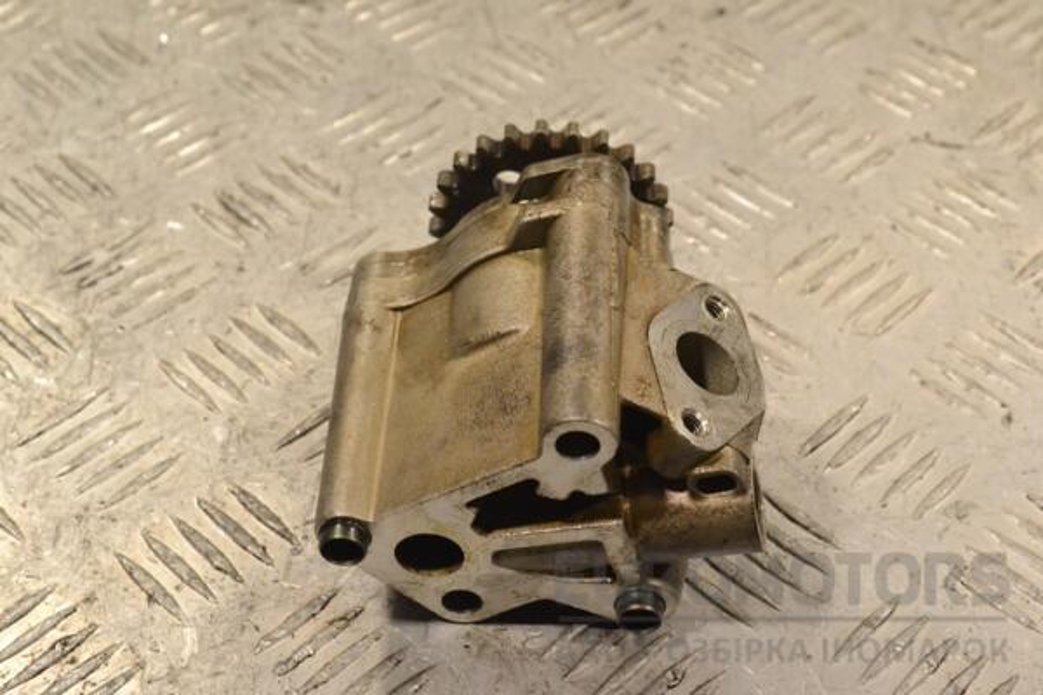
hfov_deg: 33.4
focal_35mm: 60
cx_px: 522
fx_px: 1738
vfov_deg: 22.6
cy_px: 348
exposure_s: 1/320
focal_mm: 40
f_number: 9
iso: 3200
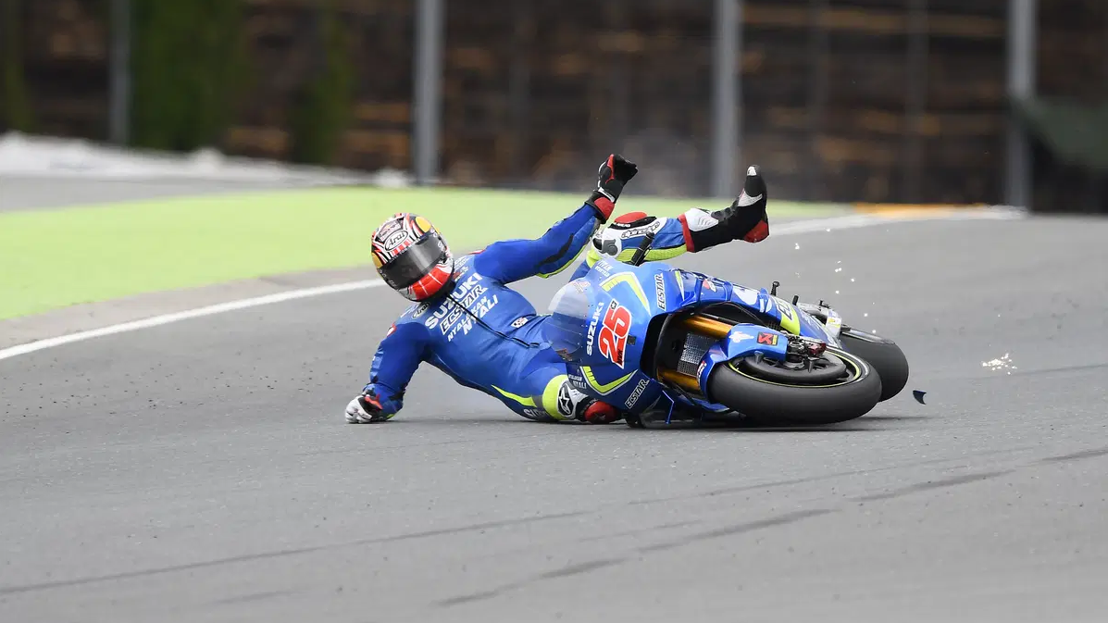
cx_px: 554
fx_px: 37014
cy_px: 324
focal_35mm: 1260
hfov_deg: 1.7
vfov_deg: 1.0
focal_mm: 600
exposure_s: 1/1000
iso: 320
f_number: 4.5
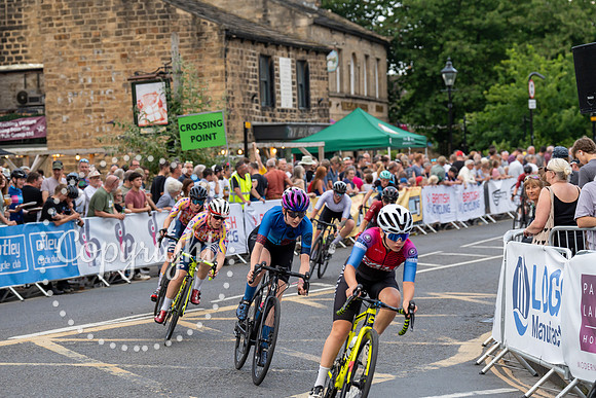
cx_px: 298
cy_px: 199
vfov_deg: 14.4
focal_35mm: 95
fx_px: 1573
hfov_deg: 21.5
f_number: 4
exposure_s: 1/800
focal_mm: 95
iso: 800
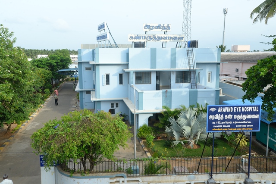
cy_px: 92
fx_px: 261
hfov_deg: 55.8
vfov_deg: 38.9
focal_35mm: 34
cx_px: 138
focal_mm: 34
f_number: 10
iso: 320
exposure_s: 1/80
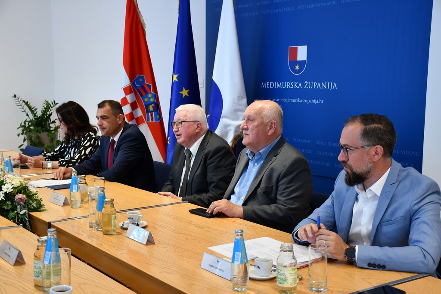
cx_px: 220
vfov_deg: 28.1
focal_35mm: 48
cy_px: 147
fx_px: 588
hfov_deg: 41.1
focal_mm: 32
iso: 1000
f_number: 4
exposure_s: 1/125
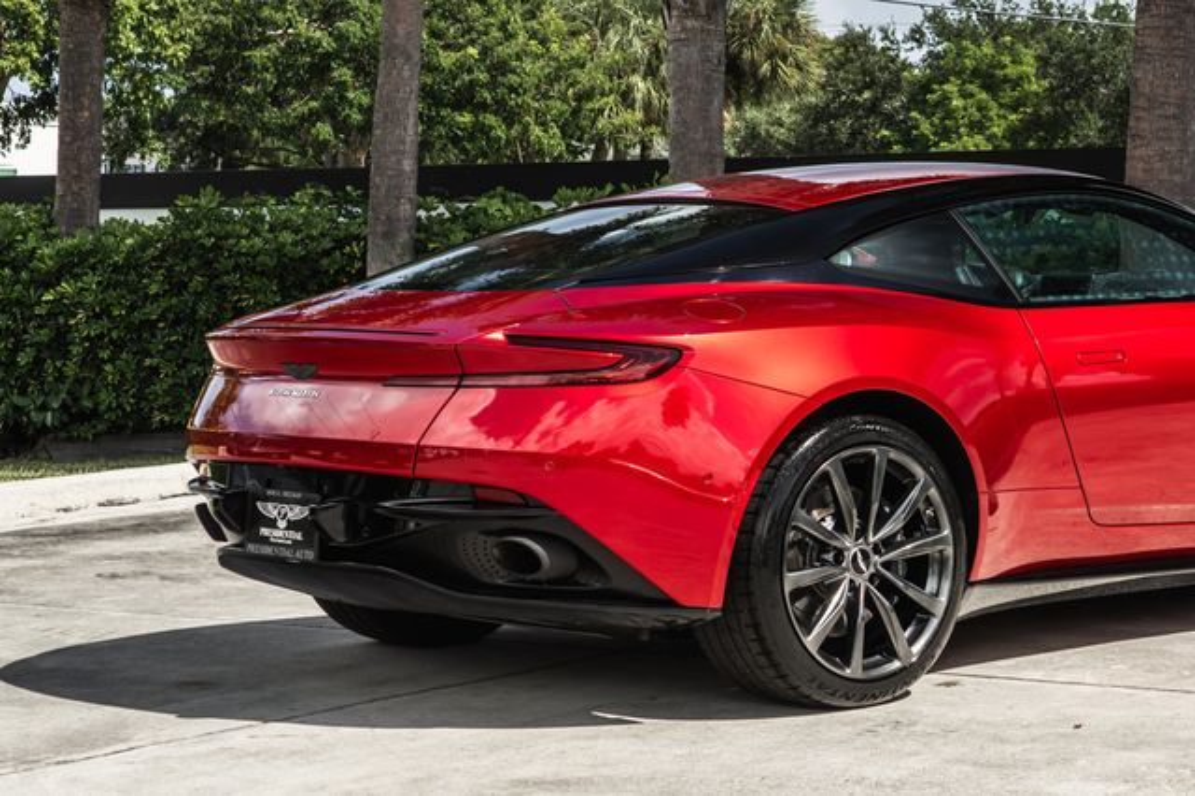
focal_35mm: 92
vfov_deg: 14.9
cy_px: 306
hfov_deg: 22.0
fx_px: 3037
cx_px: 938
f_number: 8
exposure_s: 1/125
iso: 200
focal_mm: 48
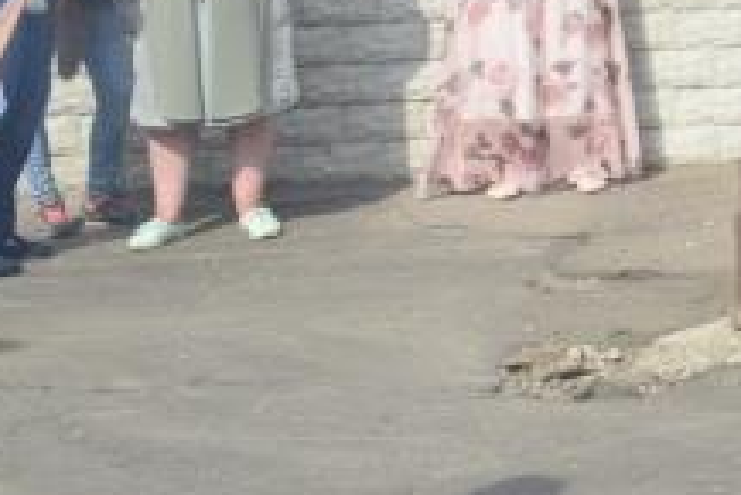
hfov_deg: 10.6
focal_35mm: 170
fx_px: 3501
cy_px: -415
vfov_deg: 7.8
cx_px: 1670
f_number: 8
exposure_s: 1/250
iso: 200
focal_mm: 24
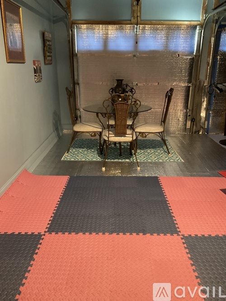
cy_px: 150
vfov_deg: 61.7
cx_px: 113
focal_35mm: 29
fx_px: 253
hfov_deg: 48.2
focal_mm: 3
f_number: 1.8
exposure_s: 1/30
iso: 400
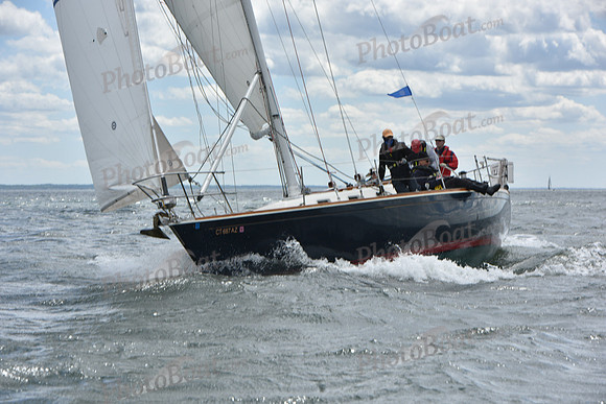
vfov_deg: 11.0
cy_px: 202
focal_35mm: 125
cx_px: 303
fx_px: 2105
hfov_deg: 16.4
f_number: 8
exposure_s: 1/1250
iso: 320
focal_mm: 125
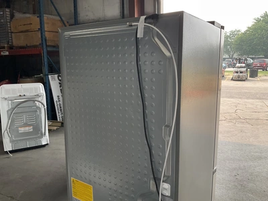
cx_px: 134
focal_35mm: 29
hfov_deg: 61.7
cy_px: 100
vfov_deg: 48.2
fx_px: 225
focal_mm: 3
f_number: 1.8
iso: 20
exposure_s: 1/133
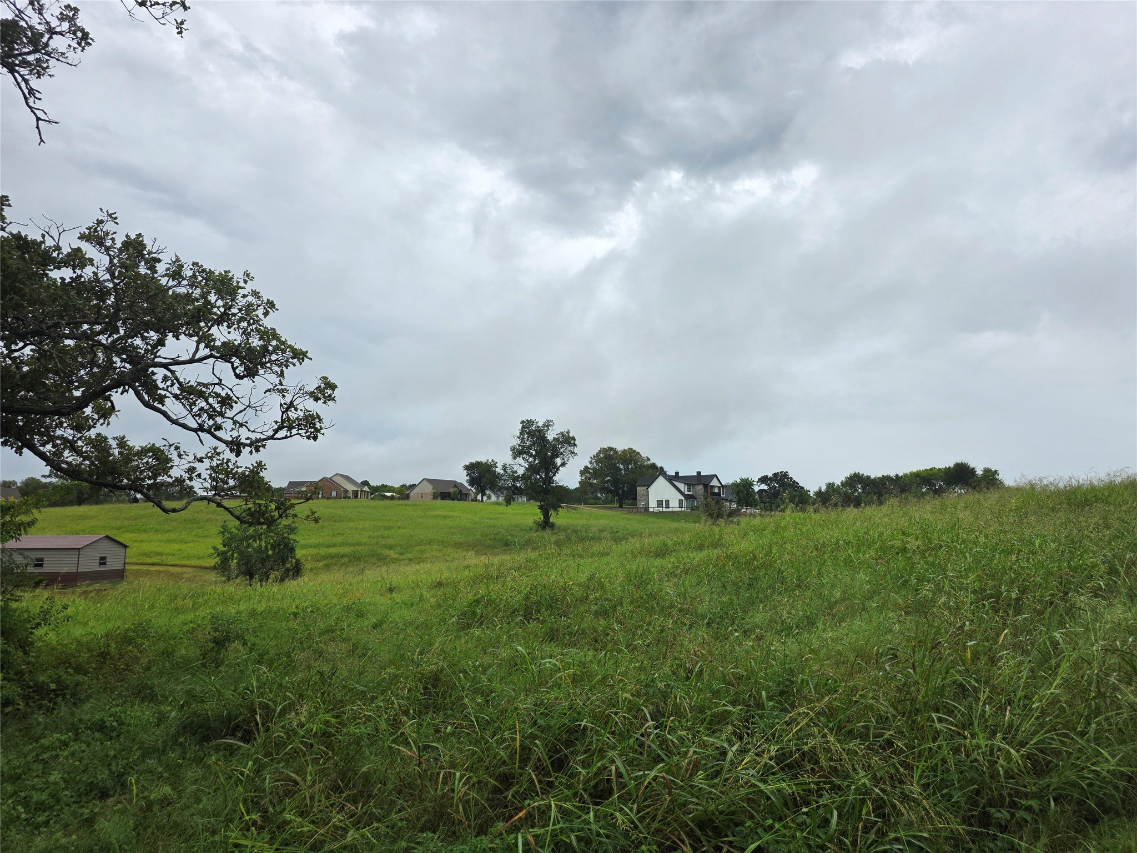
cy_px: 426
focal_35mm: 23
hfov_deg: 73.9
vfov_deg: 58.9
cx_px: 568
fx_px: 755
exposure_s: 1/359
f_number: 1.7
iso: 32
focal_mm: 6.3
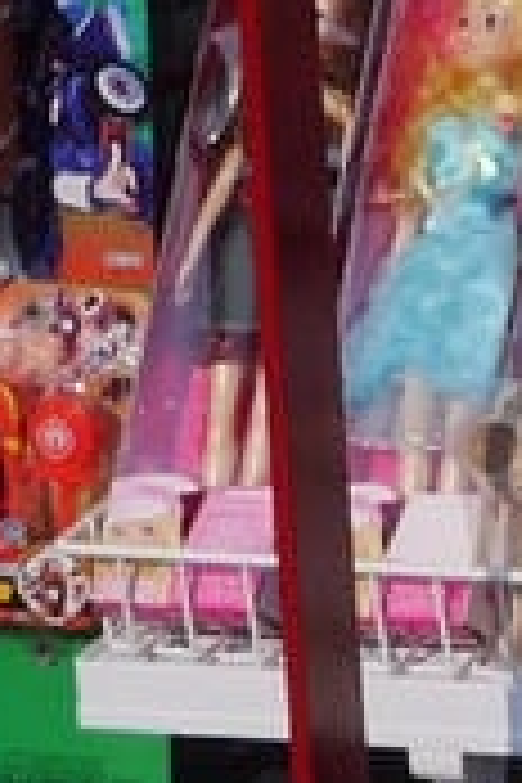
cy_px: -657
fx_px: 4980
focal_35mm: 229
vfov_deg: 8.6
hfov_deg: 5.7
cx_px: 1413
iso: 160
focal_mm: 16
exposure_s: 1/500
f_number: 10
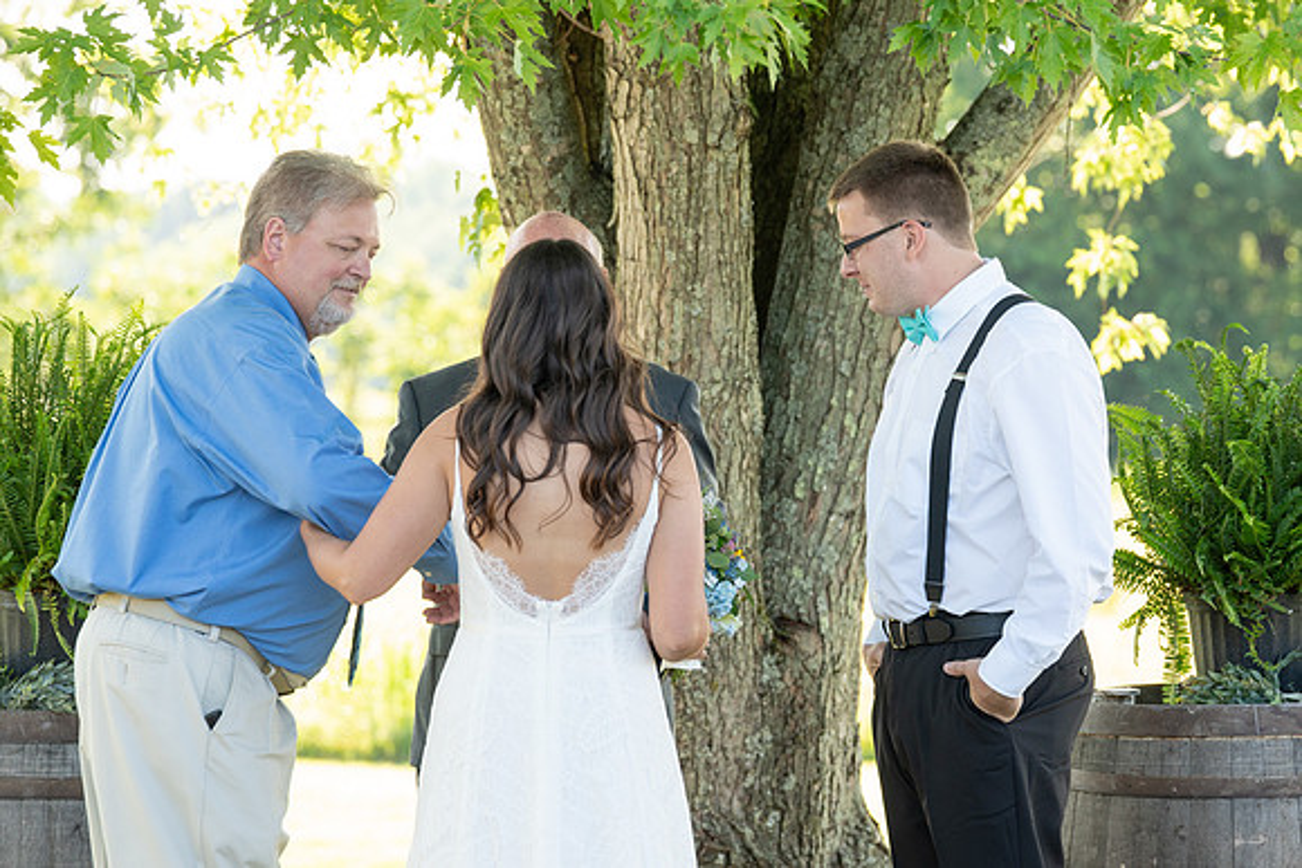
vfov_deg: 7.8
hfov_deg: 11.6
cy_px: 515
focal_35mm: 177
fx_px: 6410
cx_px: 729
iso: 640
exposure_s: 1/250
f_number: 5.6
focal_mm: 147
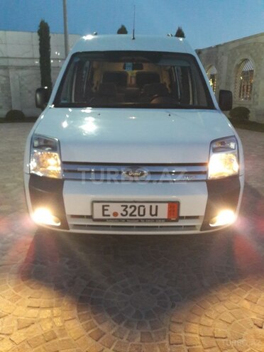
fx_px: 285
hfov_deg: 49.7
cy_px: 176
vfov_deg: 63.4
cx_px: 132
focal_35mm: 28
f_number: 1.9
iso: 500
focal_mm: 3.7
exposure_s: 1/17
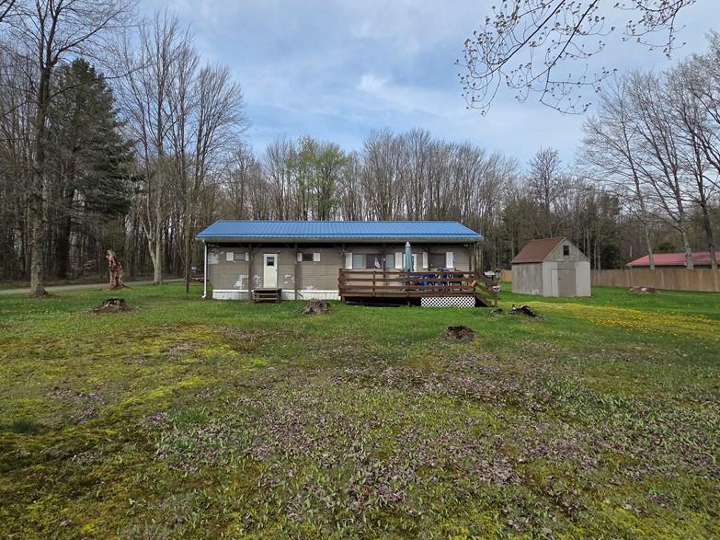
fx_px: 354
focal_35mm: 17
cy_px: 254
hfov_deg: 90.8
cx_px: 331
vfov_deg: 74.6
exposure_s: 1/2404
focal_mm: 2.2
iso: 50
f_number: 2.2
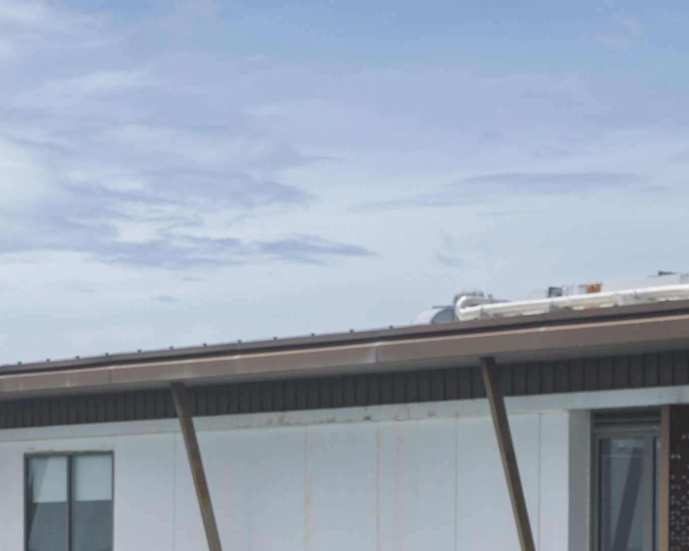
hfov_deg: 14.5
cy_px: 787
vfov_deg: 11.9
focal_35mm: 125
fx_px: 2549
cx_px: -315
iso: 200
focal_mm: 30
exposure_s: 1/400
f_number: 8
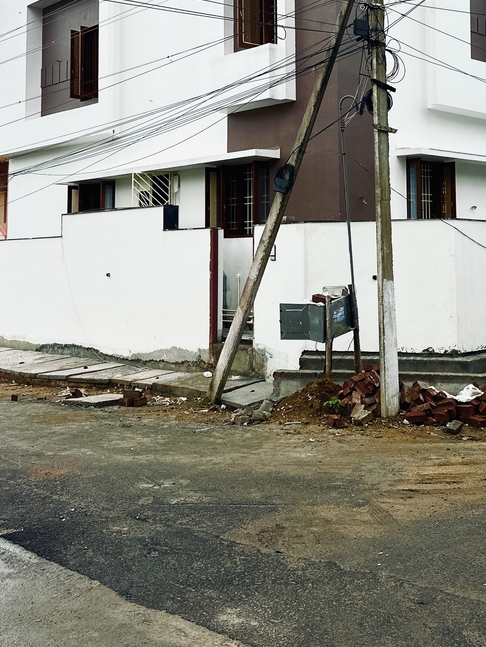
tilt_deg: +4.5
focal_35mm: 45
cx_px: 339
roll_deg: +0.4
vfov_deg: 41.1
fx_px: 842
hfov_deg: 31.8
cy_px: 176
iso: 80
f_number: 1.78
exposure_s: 1/6211
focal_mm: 6.86
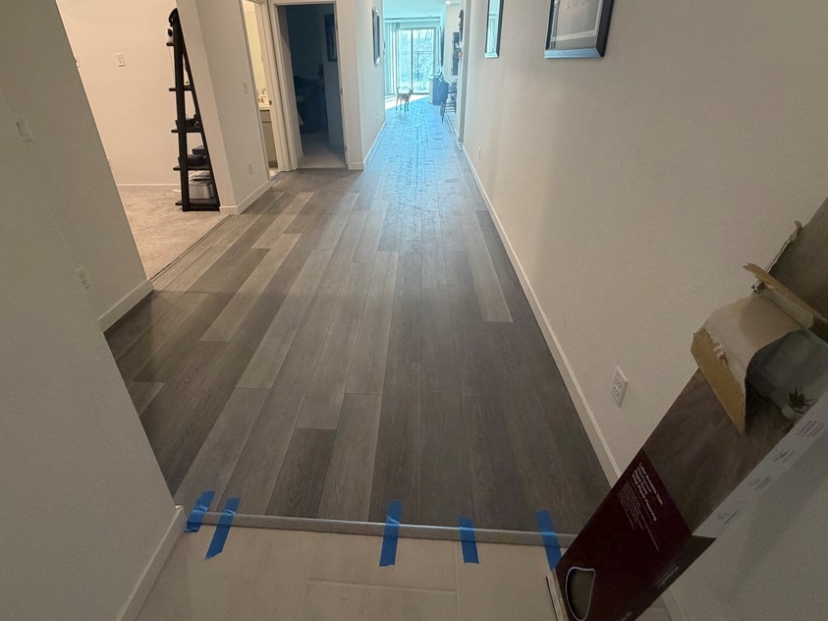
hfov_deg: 91.0
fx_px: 407
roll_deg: +2.0
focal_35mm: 17
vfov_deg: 73.9
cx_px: 392
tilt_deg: -26.5
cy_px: 249
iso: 320
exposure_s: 1/60
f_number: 2.2
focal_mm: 2.22
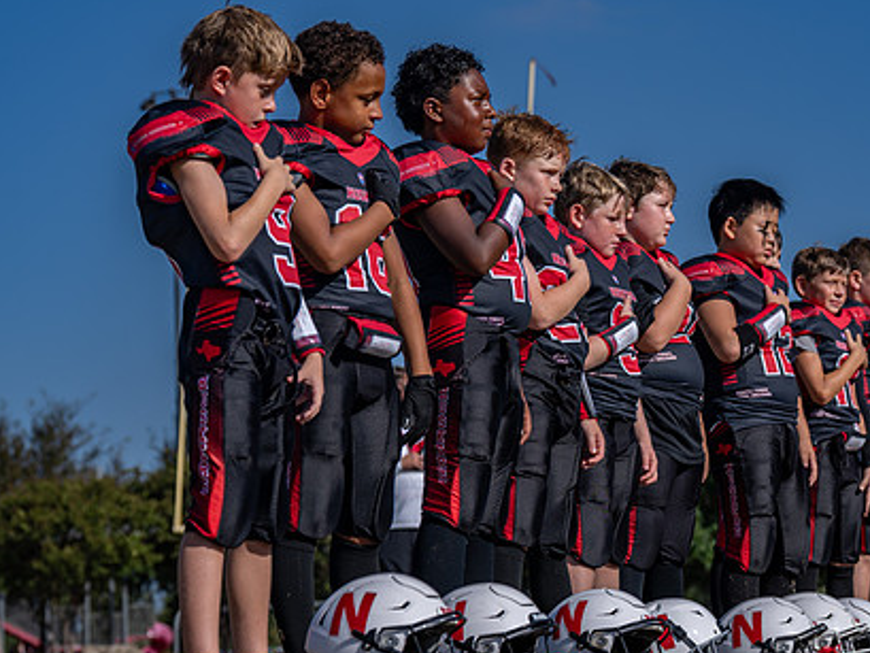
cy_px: 324
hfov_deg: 14.9
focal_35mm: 132
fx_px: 3319
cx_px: 578
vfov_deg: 11.2
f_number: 5
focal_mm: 87
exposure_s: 1/1250
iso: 100
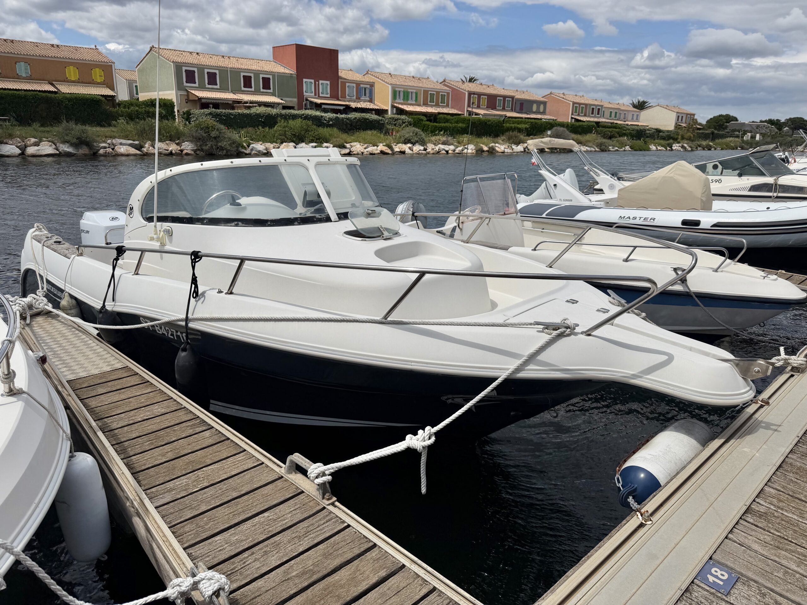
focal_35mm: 24
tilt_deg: -15.7
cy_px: 302
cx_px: 404
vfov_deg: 56.8
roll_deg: -1.0
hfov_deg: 71.6
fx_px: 560
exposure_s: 1/14286
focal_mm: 6.76
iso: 80
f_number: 1.78
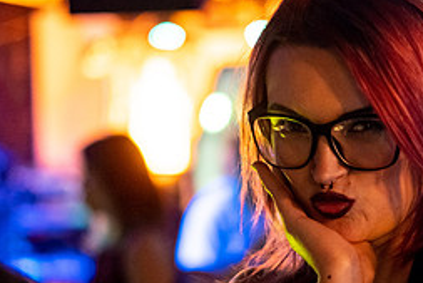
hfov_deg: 15.1
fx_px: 1599
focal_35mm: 136
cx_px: 226
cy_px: 172
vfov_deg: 10.1
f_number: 1.8
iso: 2500
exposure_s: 1/125
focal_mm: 50
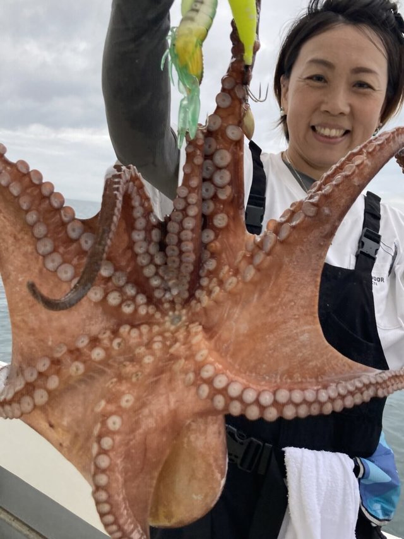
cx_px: 202
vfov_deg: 63.5
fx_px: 436
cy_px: 270
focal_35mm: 28
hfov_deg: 49.7
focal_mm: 3.99
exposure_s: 1/274
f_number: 1.8
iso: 20
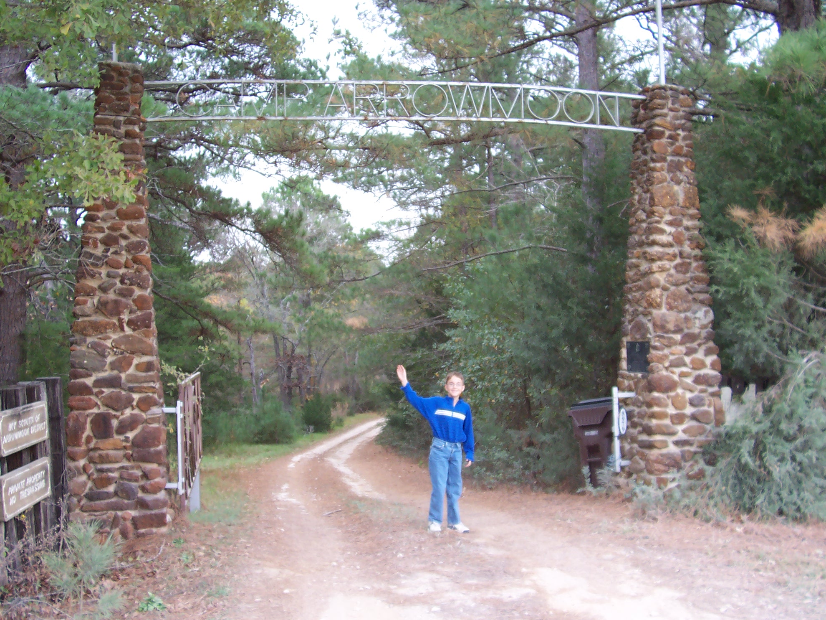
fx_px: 907
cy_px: 310
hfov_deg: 49.0
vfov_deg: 37.7
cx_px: 407
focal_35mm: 38
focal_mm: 5.6
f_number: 2.8
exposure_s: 1/60
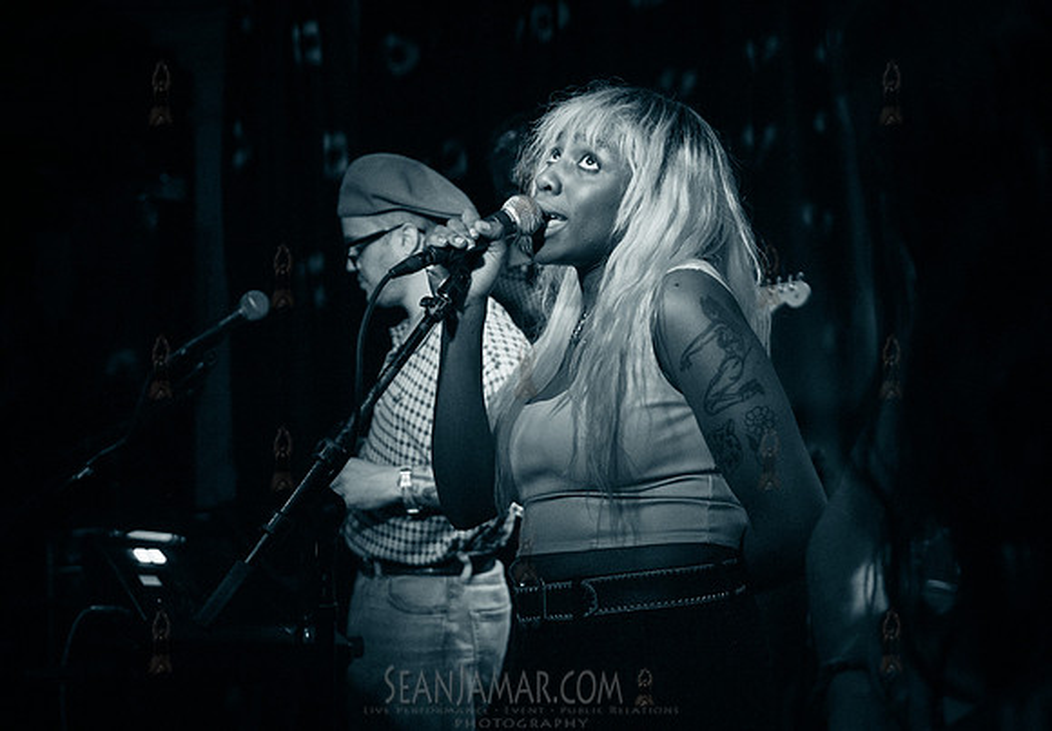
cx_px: 502
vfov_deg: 28.0
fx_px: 1464
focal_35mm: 49
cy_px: 366
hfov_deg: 39.5
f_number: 3.5
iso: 12800
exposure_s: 1/320
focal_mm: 48
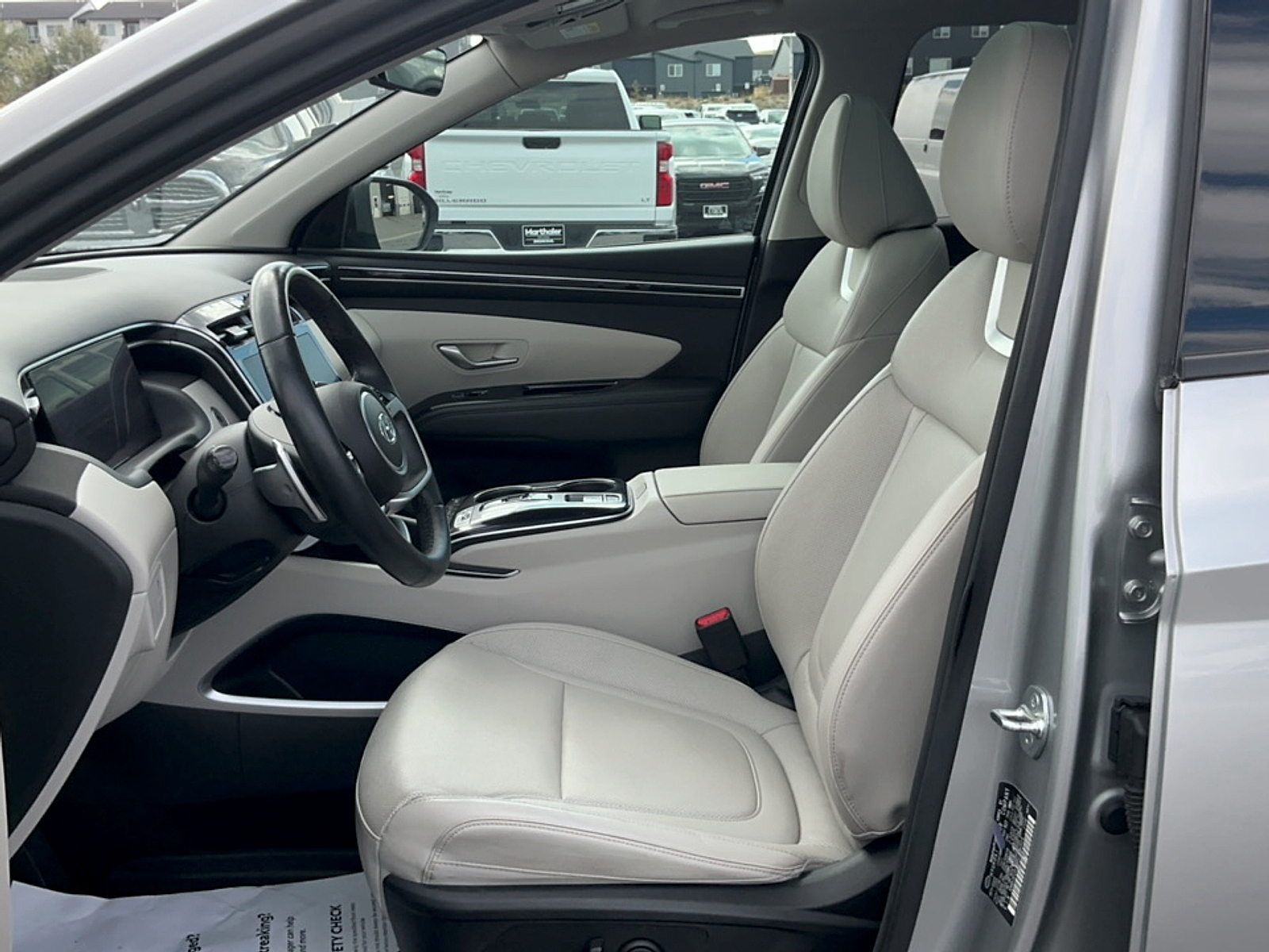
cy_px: 476
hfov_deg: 60.0
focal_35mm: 30
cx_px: 634
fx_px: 1100
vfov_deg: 46.8
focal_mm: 3
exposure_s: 1/344
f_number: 1.8
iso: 25
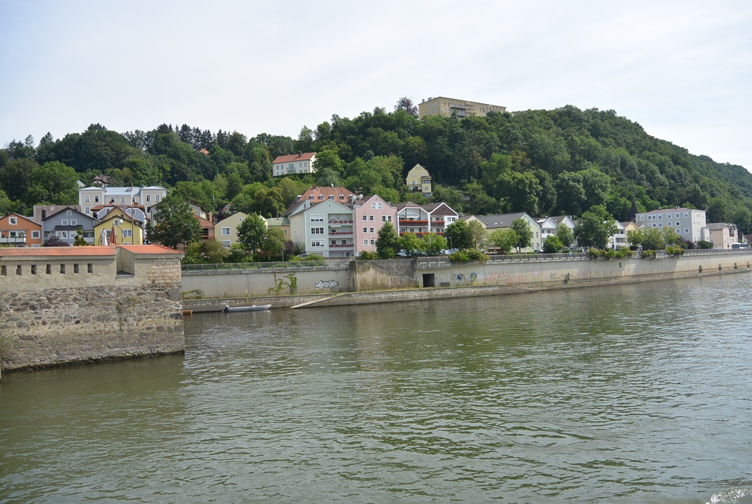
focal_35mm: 29
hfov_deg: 63.6
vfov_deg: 45.1
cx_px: 376
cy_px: 252
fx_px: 607
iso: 100
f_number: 4
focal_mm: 11
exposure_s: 1/800
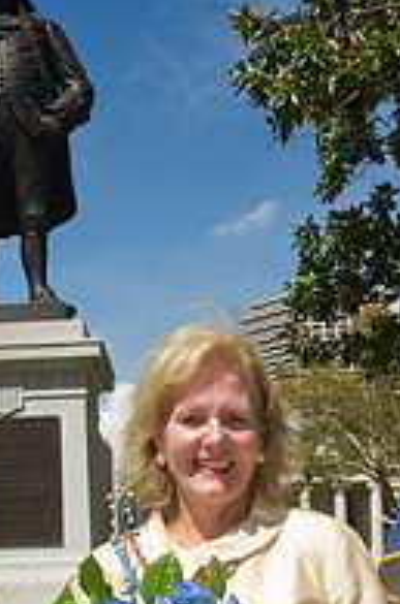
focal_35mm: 74
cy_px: 536
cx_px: 82
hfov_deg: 18.2
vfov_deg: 26.5
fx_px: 1240
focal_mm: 32
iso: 200
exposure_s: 1/250
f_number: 10
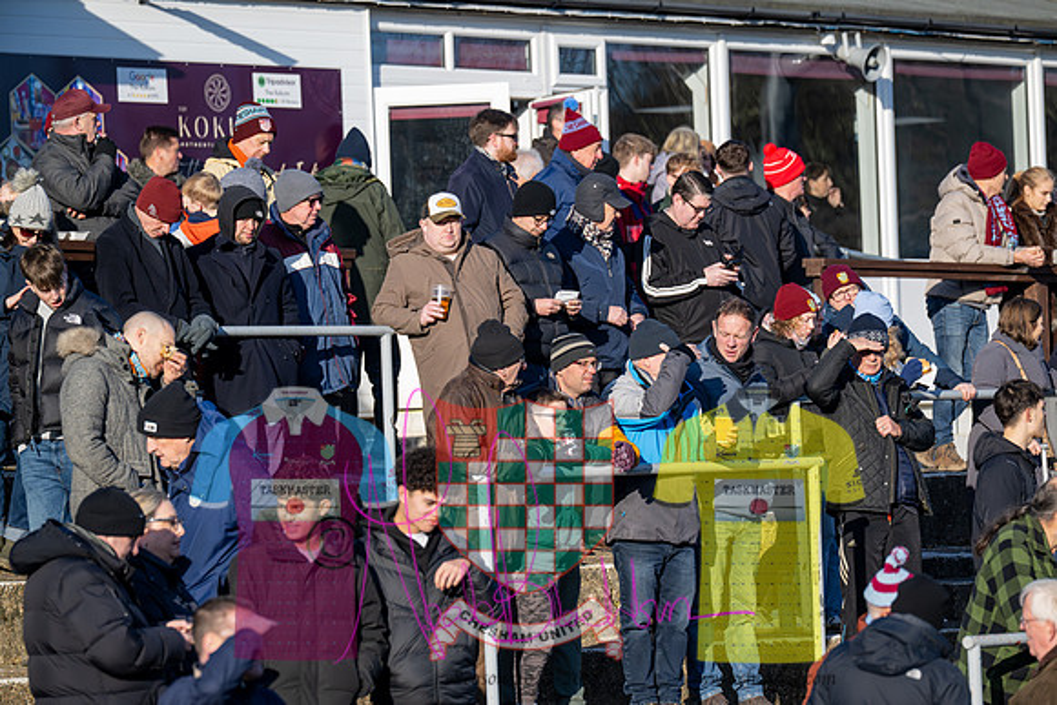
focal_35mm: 200
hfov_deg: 10.3
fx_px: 5873
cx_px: 528
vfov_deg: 6.9
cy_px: 352
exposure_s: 1/8000
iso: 1250
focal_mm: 200
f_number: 4.5
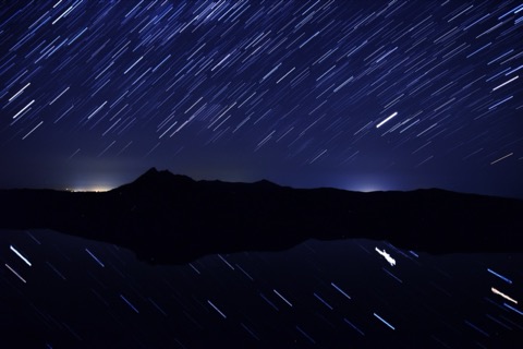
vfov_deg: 47.9
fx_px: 392
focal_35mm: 27
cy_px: 174
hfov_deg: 67.4
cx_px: 262
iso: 3200
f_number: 3.5
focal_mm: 18
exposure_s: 20
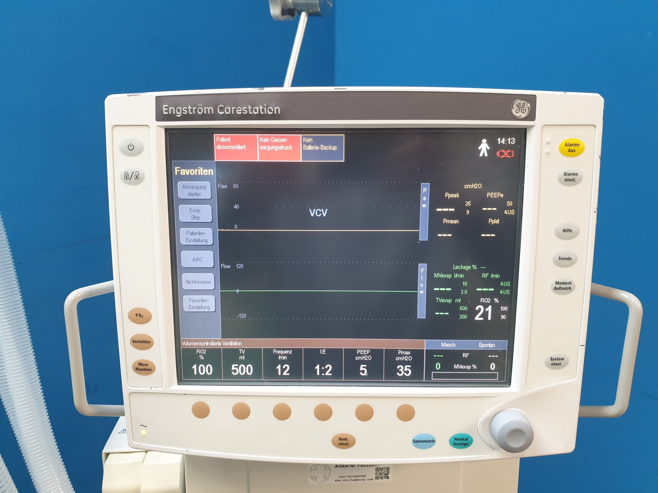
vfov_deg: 53.1
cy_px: 246
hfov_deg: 67.3
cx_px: 329
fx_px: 494
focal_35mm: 26
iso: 320
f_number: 2.4
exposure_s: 1/50
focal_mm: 4.3
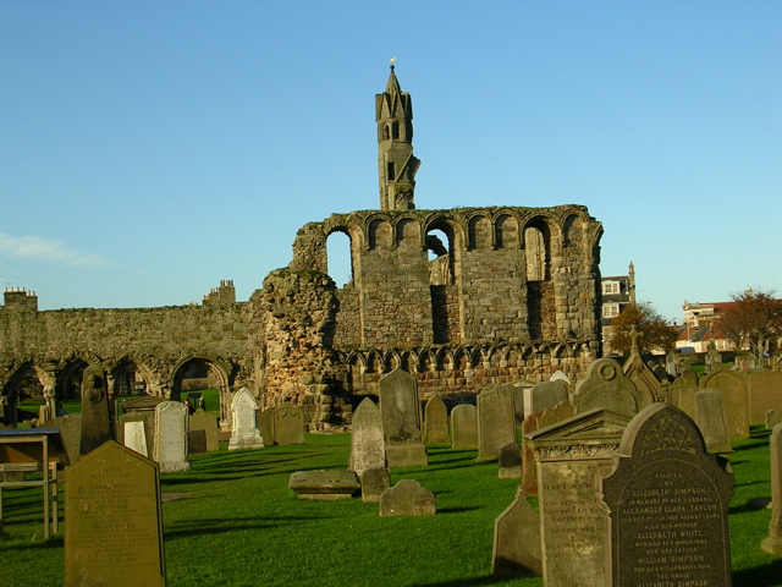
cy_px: 294
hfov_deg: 32.2
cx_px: 391
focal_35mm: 60
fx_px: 1355
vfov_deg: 24.4
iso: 50
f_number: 3.4
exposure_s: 1/602
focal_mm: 9.1
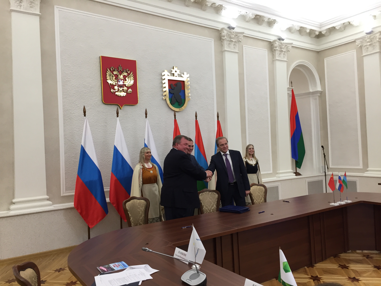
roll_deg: +1.3
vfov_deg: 48.2
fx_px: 319
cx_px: 190
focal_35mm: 29
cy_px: 143
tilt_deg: +1.2
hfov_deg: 61.7
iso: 50
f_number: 2.2
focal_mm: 4.15
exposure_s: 1/33
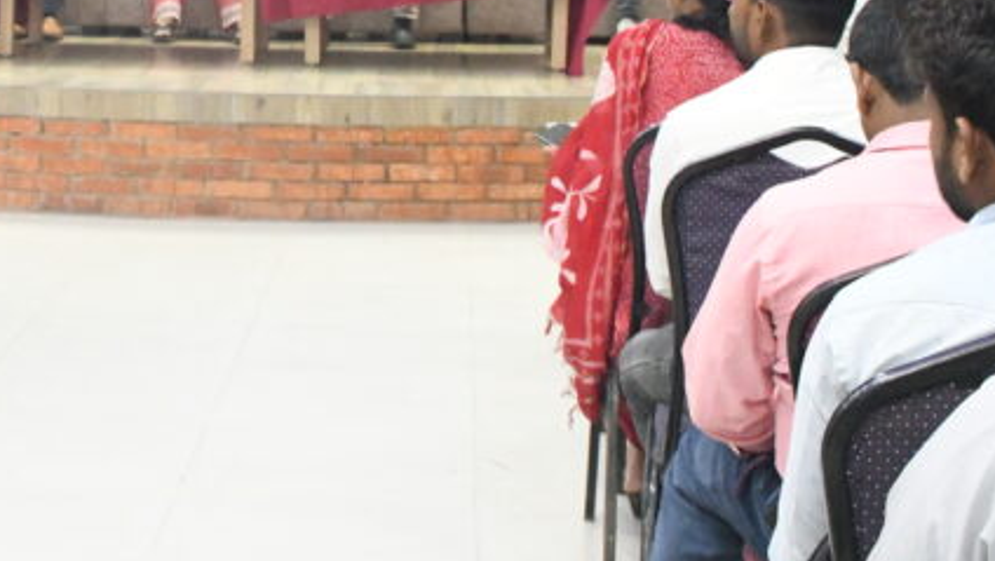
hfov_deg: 23.0
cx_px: 157
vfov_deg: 13.2
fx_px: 2402
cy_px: 56
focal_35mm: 91
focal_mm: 32
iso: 12800
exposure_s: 1/125
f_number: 5
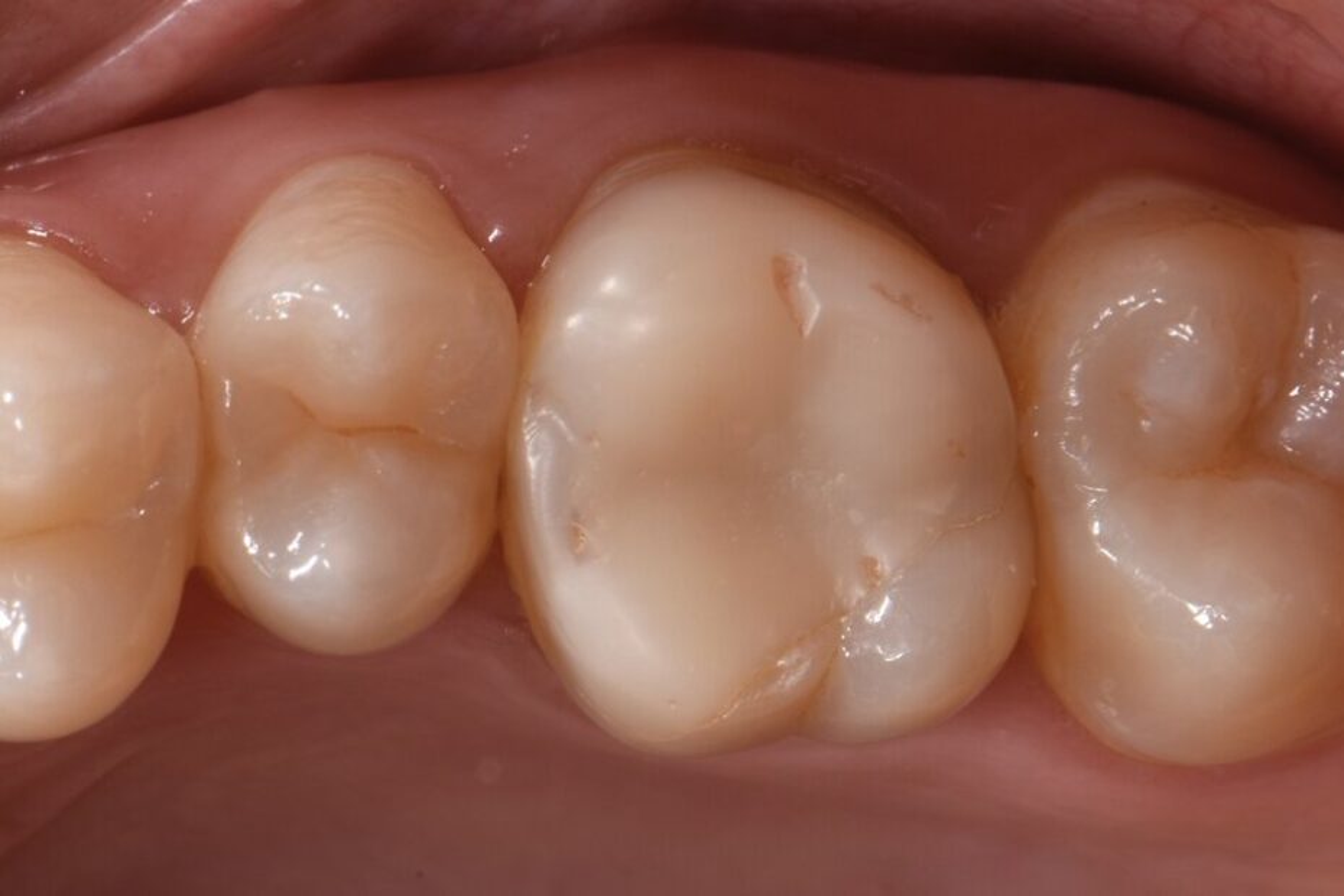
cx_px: 672
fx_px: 4760
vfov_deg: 10.8
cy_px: 448
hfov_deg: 16.1
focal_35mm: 128
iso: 125
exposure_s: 1/125
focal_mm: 85
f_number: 25
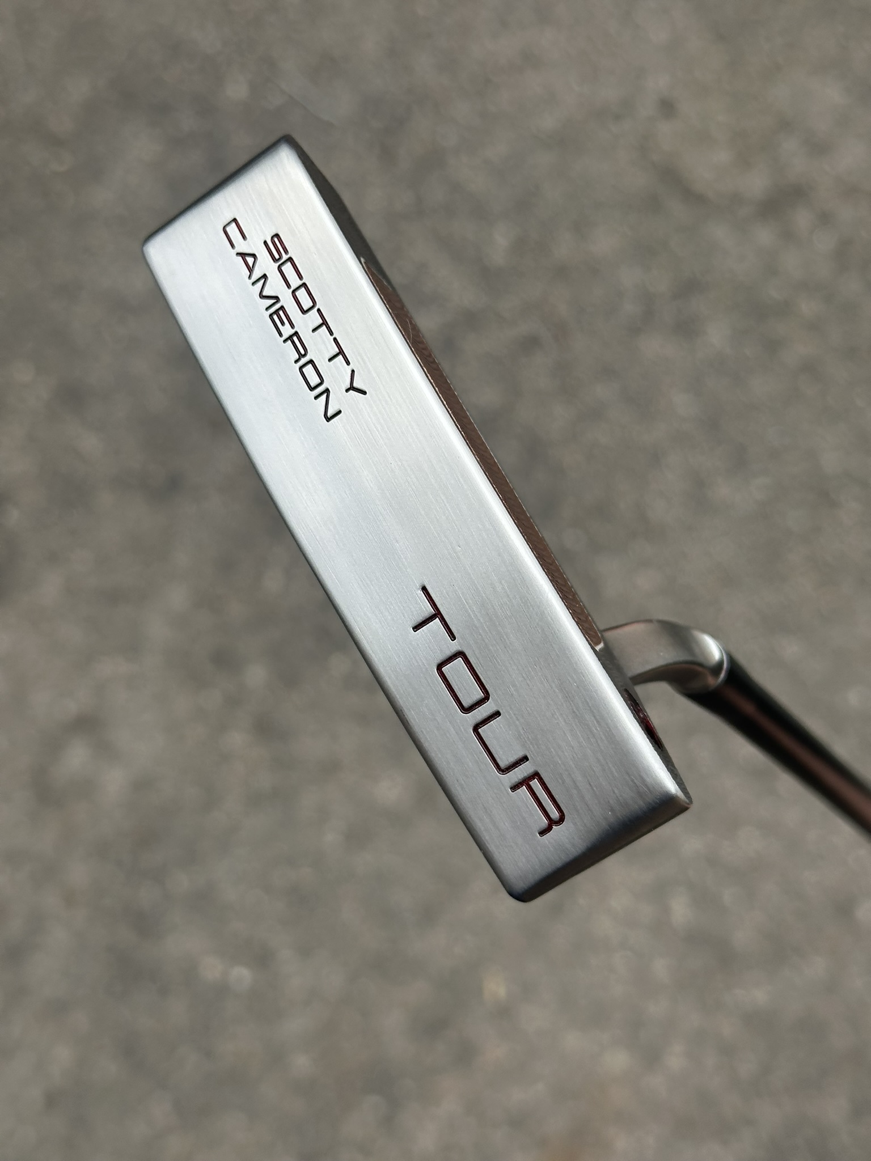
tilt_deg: -72.4
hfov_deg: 30.3
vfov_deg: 39.7
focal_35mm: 48
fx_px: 1610
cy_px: 580
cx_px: 436
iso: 64
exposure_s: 1/850
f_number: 1.78
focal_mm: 6.86
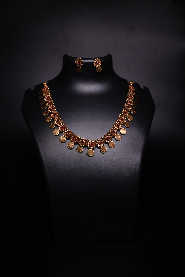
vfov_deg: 54.4
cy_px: 138
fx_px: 270
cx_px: 92
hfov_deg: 37.9
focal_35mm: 35
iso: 4000
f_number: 10
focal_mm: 35
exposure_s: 1/125
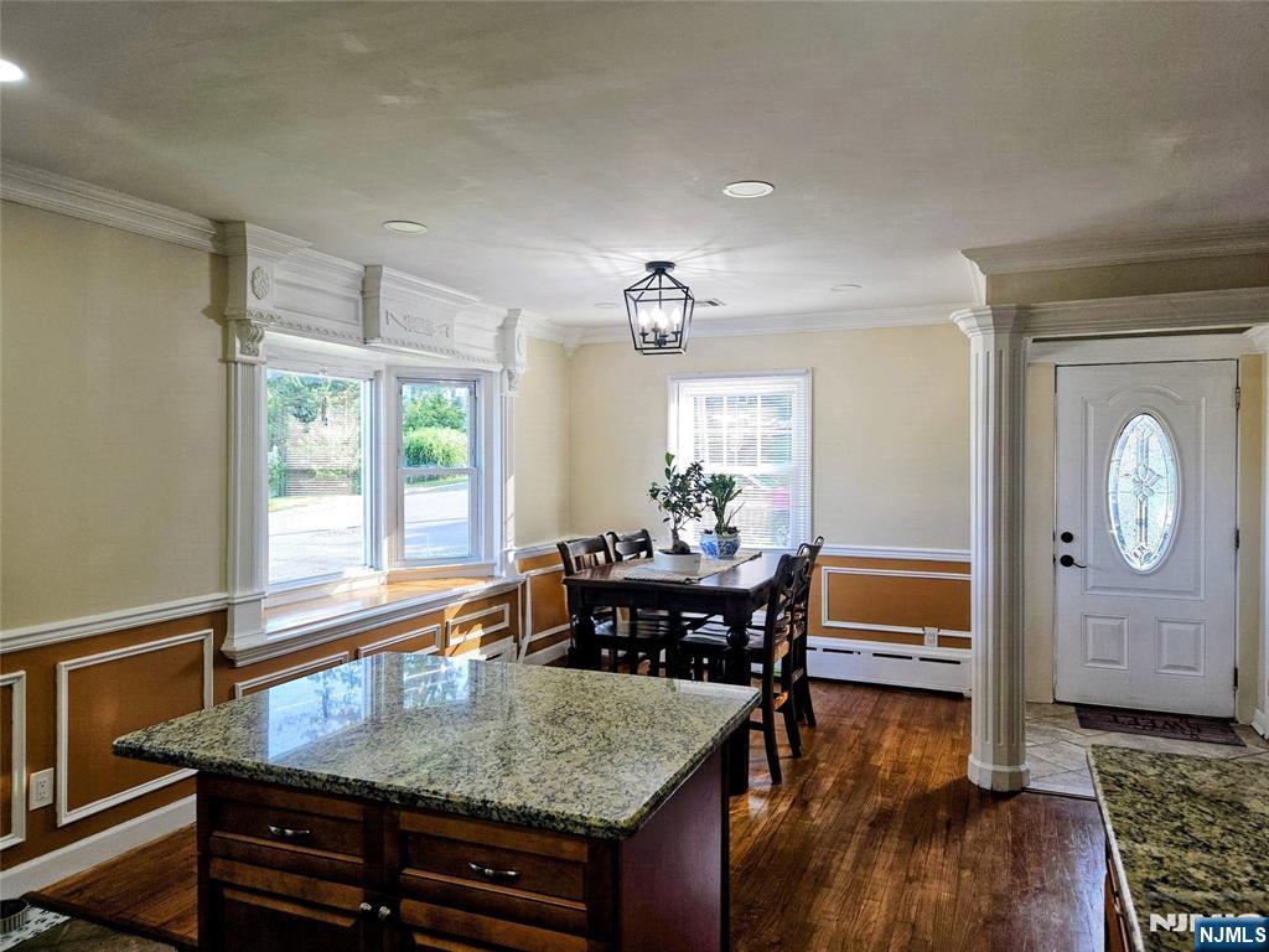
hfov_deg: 73.9
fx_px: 843
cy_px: 476
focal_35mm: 23
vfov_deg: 58.9
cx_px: 634
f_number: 1.8
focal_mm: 5.4
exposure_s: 1/60
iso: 25
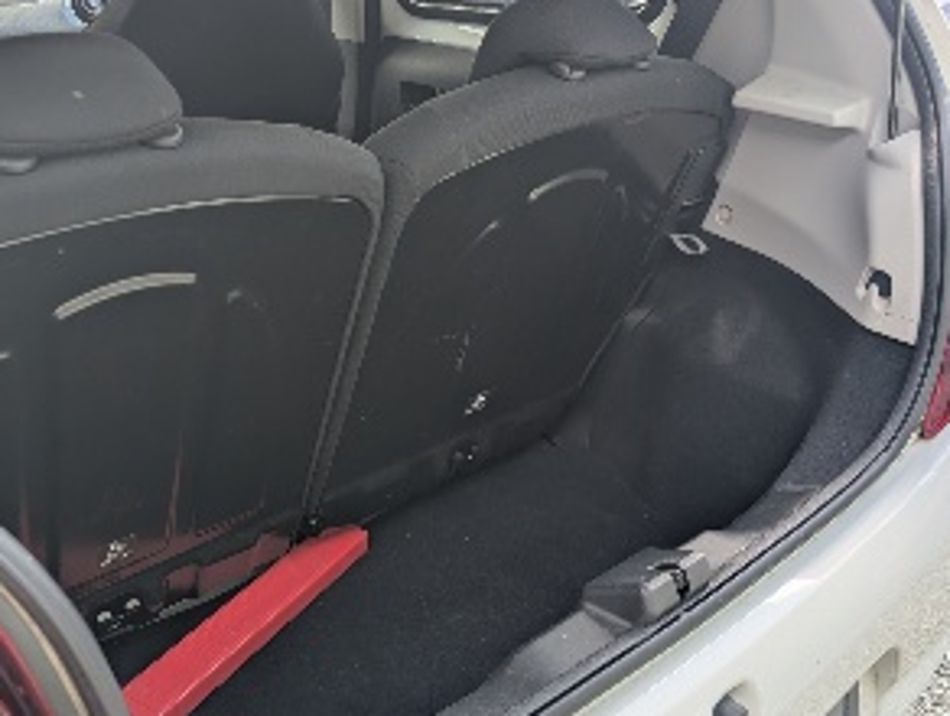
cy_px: 495
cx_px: 381
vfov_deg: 41.2
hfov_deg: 53.5
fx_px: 935
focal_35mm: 34
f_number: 1.68
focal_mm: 6.9
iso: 20
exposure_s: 1/127
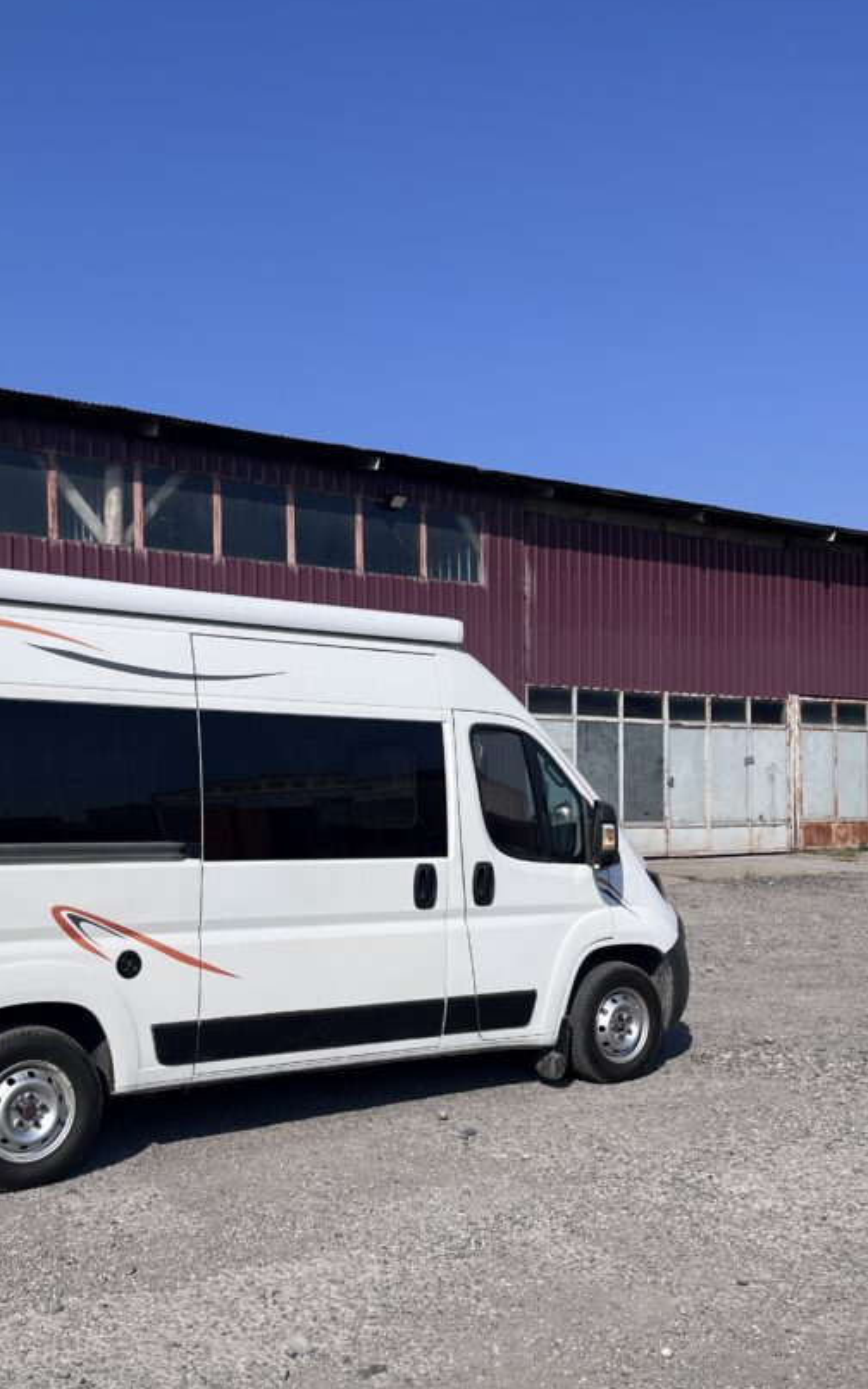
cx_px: 262
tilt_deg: +0.4
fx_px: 1324
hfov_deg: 35.8
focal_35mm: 35
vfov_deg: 55.1
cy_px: 788
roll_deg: +0.6
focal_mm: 5.1
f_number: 1.6
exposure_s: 1/5848
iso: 50
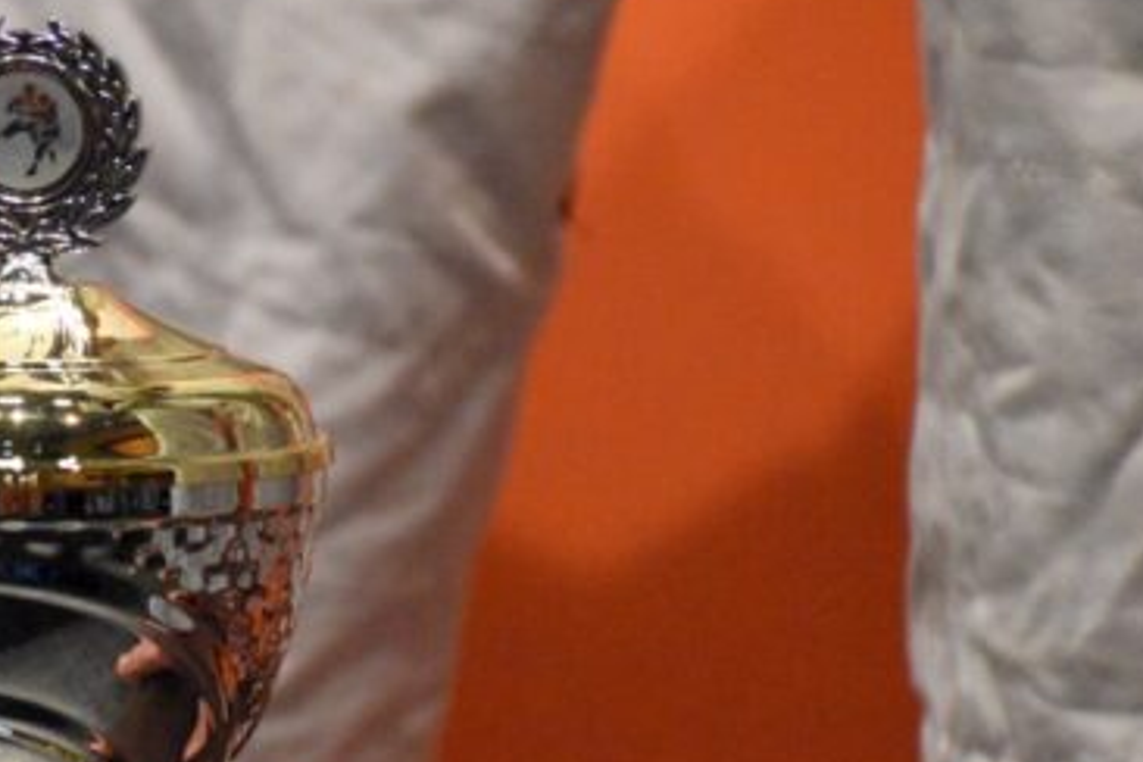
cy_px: 603
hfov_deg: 2.7
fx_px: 24001
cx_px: 112
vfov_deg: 1.8
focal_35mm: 756
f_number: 7.1
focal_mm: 240
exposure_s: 1/500
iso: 12800
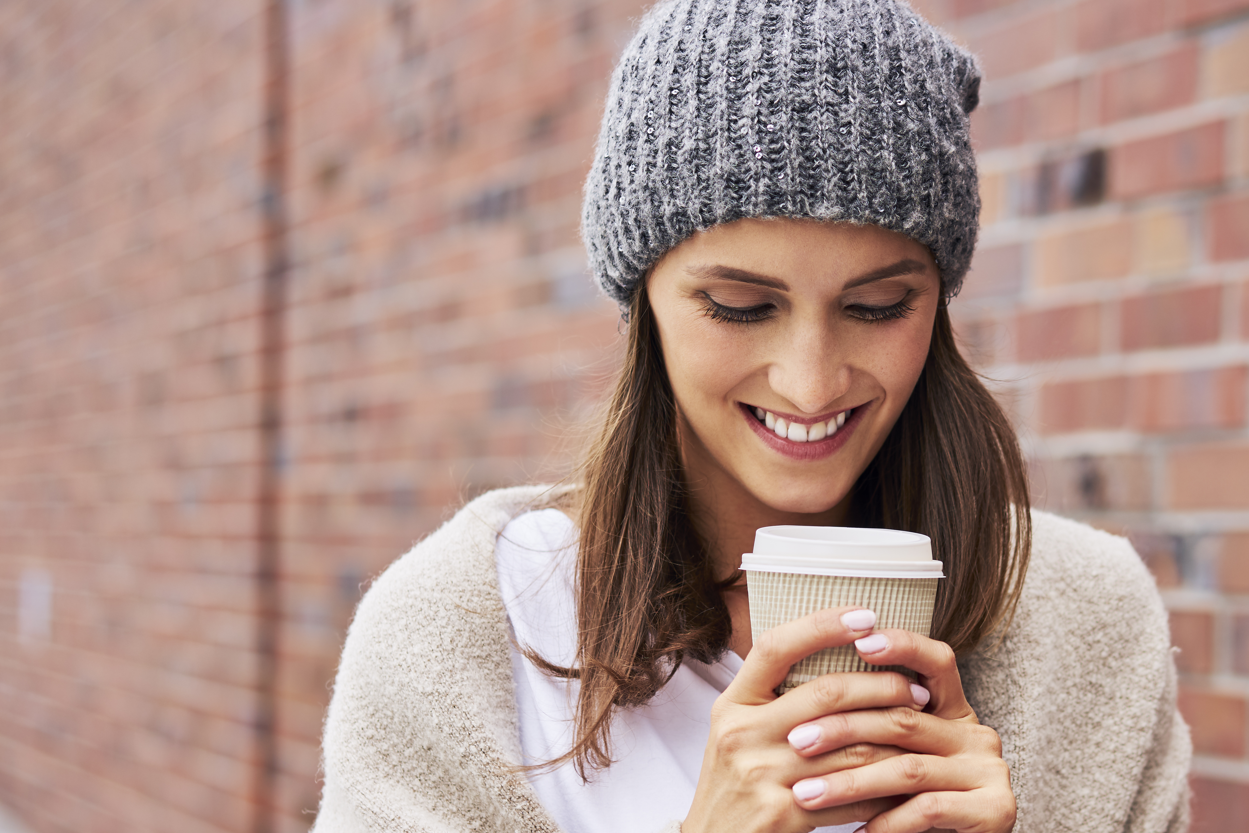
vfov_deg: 14.5
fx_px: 3261
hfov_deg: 21.7
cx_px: 694
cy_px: 610
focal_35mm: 94
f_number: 2.8
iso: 100
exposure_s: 1/320
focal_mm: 55
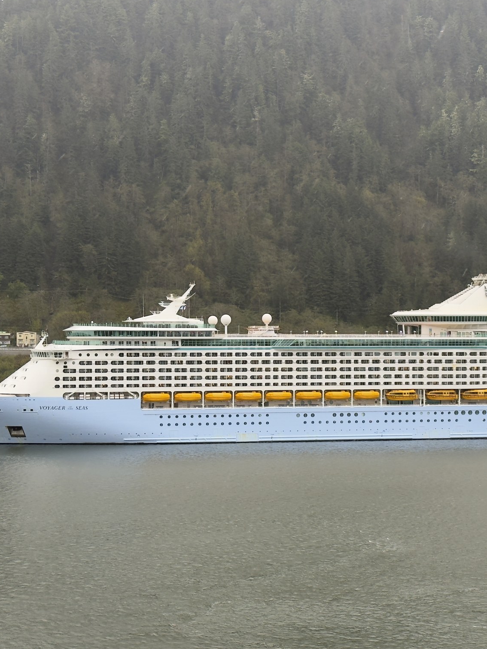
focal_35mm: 65
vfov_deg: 29.8
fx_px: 1219
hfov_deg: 22.5
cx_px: 306
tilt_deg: +0.0
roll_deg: +0.3
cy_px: 324
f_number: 1.78
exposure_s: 1/354
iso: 80
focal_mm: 6.76
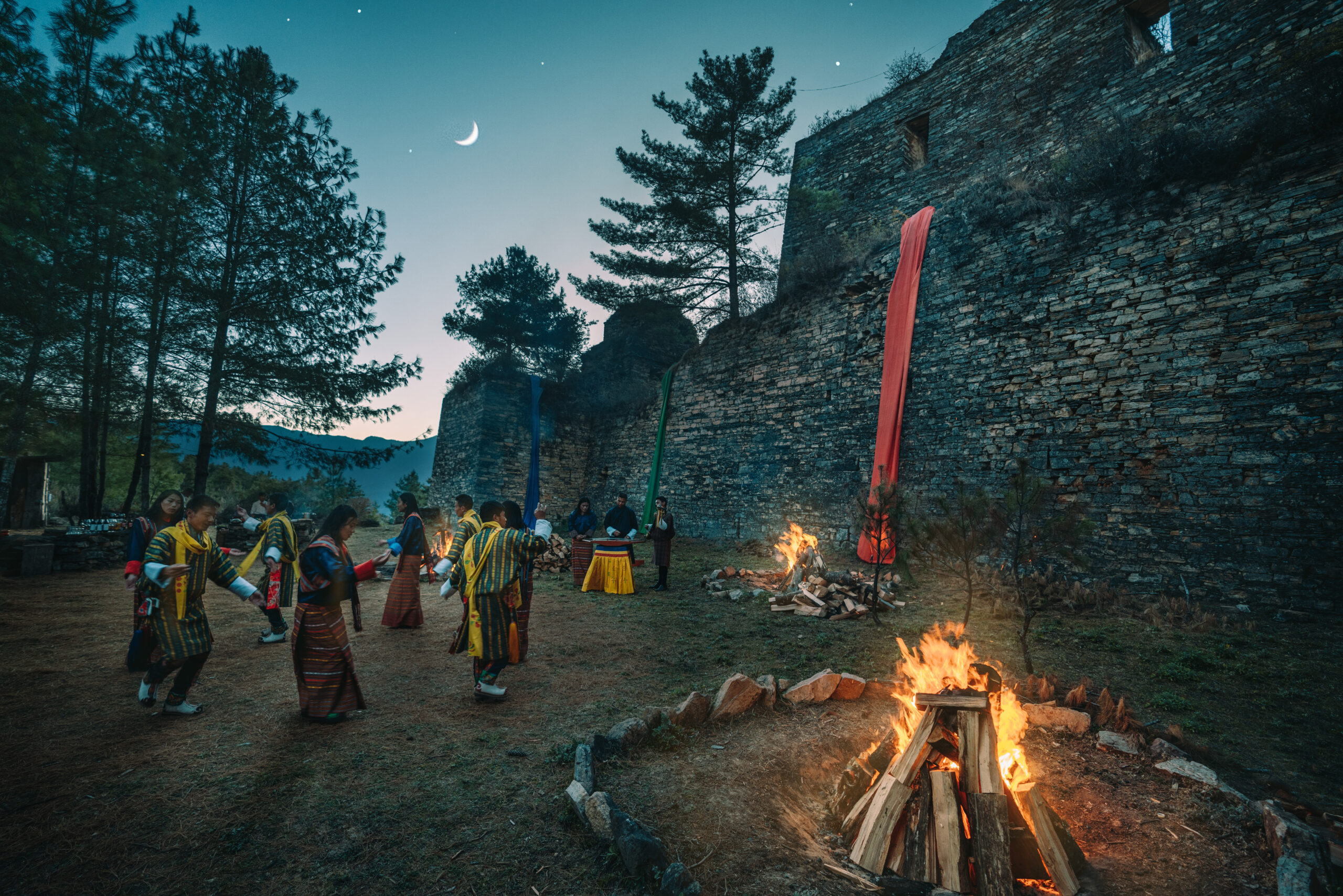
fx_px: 597
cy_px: 448
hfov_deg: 96.7
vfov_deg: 73.8
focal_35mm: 16
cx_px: 672
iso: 640
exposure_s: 1/50
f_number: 2.8
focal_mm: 16
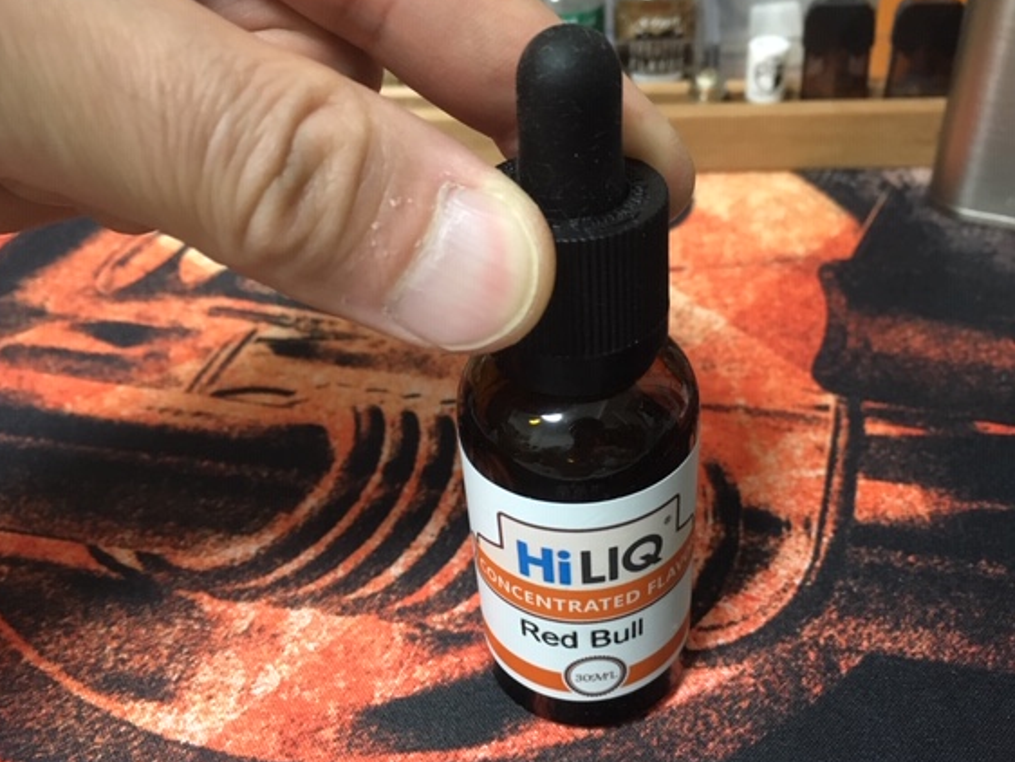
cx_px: 554
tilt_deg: -38.6
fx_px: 968
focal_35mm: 33
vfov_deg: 43.0
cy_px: 377
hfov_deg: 55.2
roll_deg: +1.7
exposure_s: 1/17
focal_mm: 4.15
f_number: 2.2
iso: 200
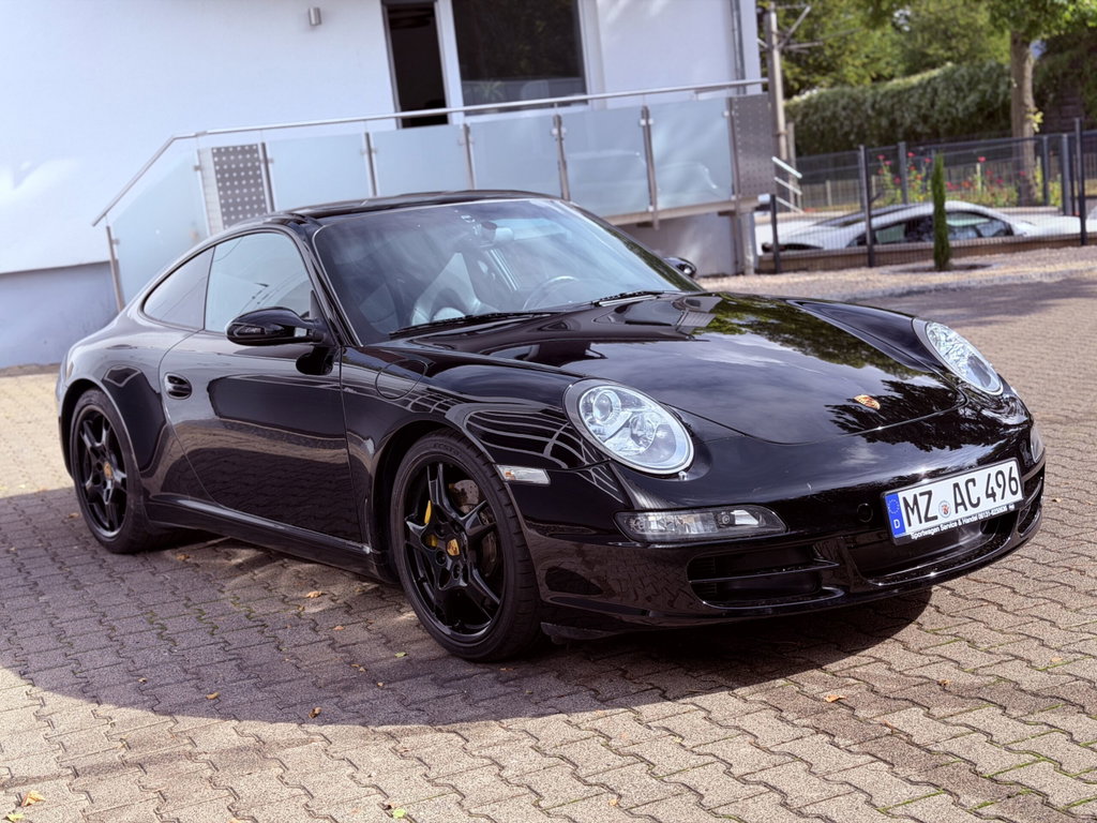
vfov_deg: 30.3
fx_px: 1521
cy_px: 412
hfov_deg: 39.7
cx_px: 548
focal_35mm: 48
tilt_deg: -7.5
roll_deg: +6.4
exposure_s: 1/1513
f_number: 1.78
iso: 64
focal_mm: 6.76
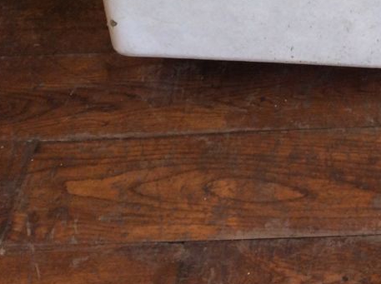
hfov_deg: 22.4
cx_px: 388
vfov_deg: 16.5
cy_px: -86
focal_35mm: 84
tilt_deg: -40.7
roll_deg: +3.8
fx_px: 923
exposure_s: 1/100
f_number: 2.4
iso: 50
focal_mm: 3.3
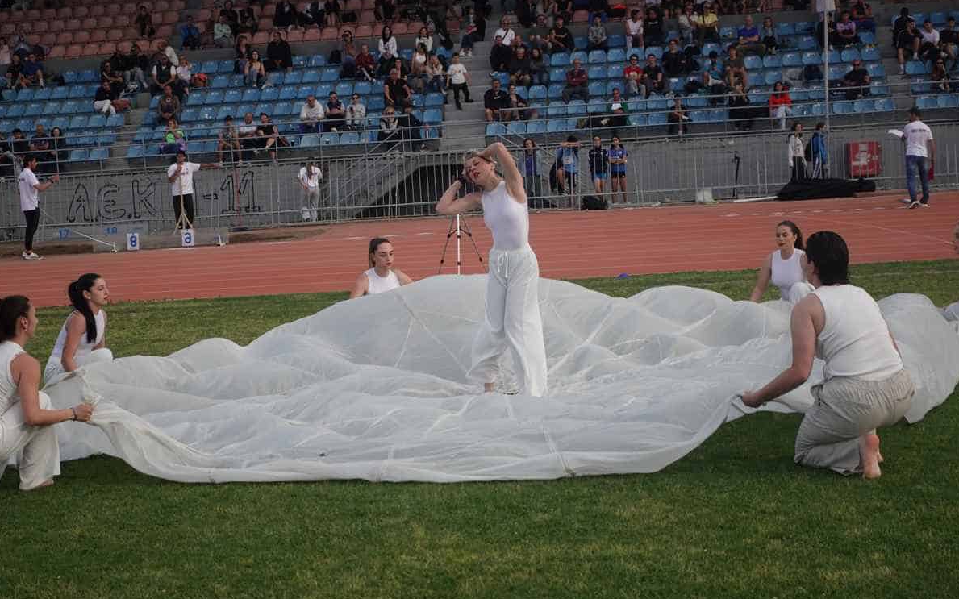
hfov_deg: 29.0
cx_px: 478
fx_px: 1856
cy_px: 280
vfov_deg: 18.3
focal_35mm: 71
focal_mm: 25.51
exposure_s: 1/1600
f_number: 2.8
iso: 400
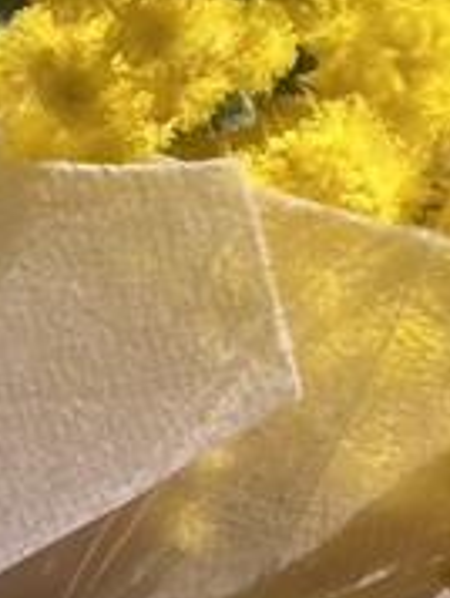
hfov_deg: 7.2
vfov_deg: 9.9
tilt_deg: -14.9
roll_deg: +2.1
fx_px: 3441
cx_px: -406
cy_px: 180
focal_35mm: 199
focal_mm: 5.7
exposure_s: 1/4630
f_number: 1.5
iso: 50
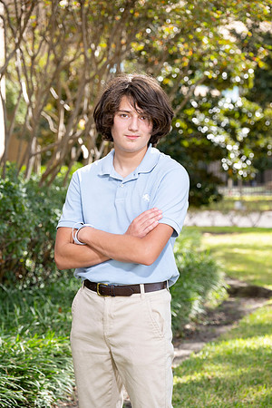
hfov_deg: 11.4
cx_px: 136
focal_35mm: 120
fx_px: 1360
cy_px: 204
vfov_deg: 17.1
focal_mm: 120
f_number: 6.3
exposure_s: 1/160
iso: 400
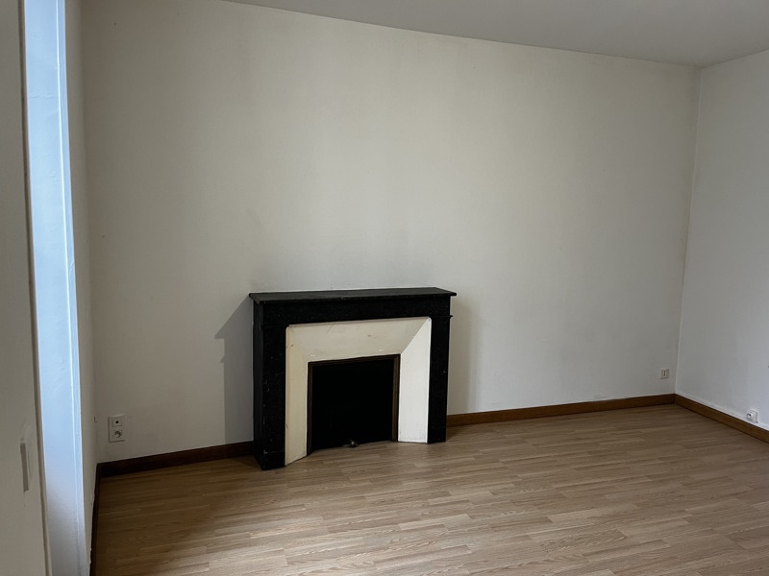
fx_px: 578
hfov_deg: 67.3
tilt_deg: -7.1
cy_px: 288
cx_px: 384
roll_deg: -1.4
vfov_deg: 53.1
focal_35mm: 26
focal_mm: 5.1
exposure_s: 1/50
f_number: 1.6
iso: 80
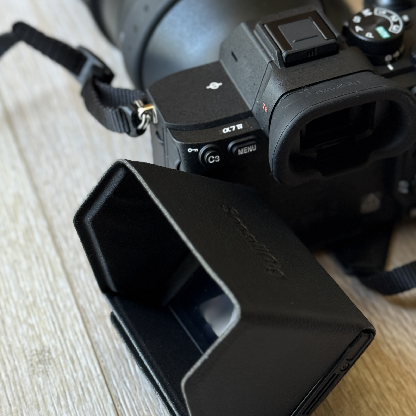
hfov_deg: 20.4
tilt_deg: -39.3
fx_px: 1156
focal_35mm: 85
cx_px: 258
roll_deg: -6.0
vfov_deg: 20.4
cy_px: 159
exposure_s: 1/74
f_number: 1.78
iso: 100
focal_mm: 6.76
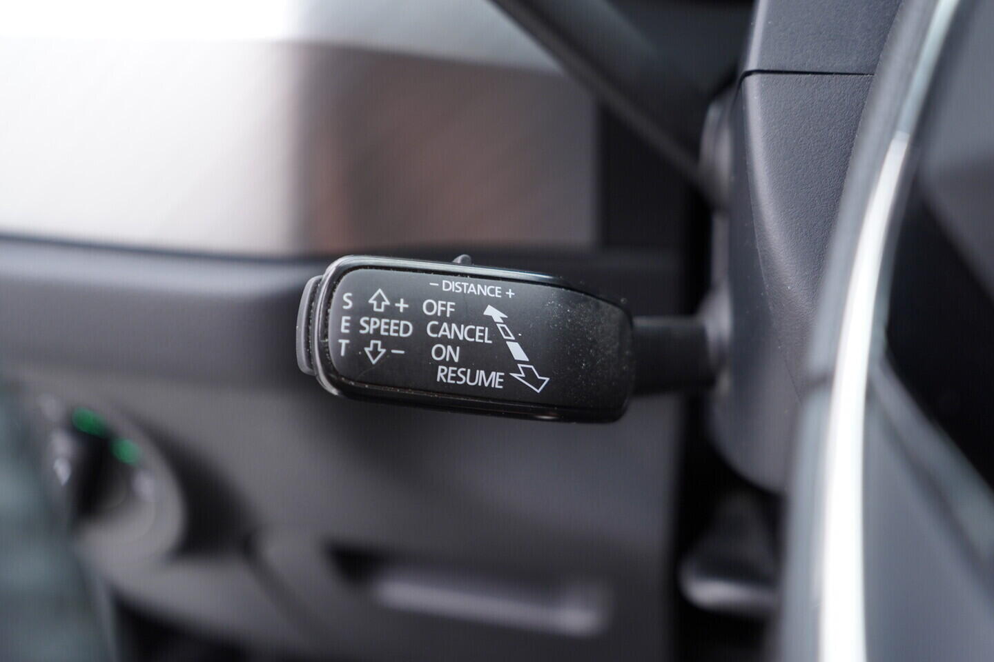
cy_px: 331
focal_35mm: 36
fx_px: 994
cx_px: 497
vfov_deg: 36.9
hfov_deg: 53.1
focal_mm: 24
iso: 320
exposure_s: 1/40
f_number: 2.8
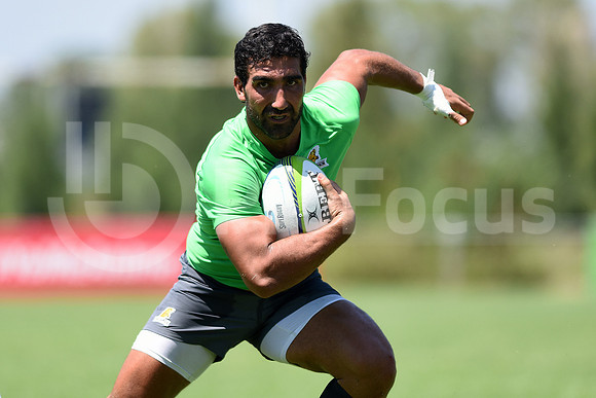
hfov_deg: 6.9
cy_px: 199
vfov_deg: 4.6
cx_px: 298
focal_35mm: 300
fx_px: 4968
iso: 200
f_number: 2.8
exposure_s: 1/2000
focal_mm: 300
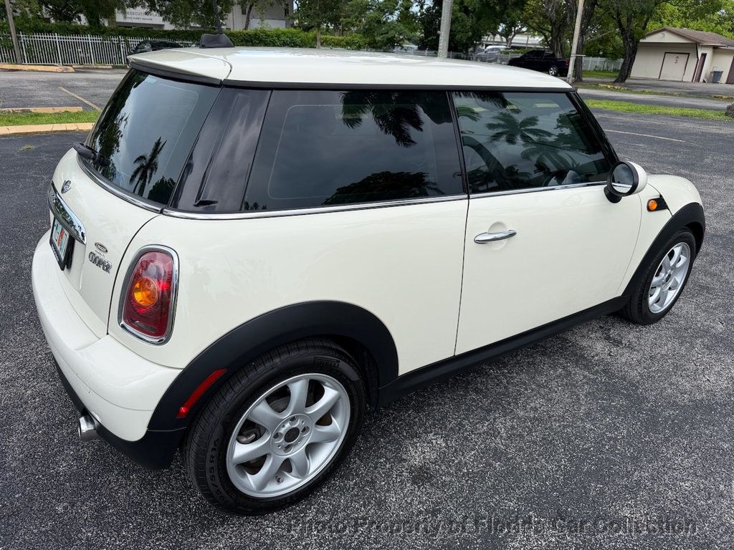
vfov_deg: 56.8
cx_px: 367
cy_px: 275
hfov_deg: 71.6
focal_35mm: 24
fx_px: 509
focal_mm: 6.76
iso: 80
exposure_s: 1/1949
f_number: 1.78
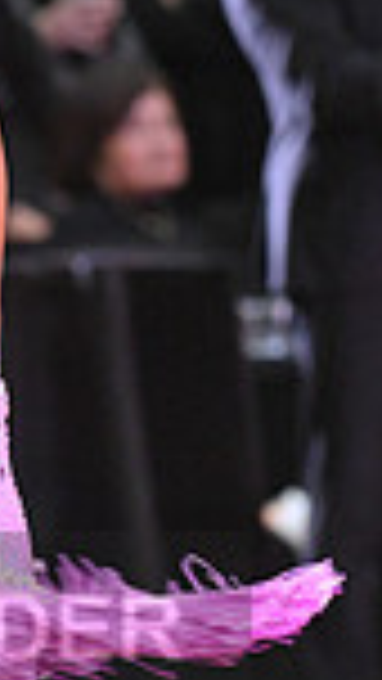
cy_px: 685
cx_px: -366
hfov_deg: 1.6
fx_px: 13408
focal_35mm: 745
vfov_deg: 2.9
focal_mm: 185
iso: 4000
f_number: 5
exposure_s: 1/400
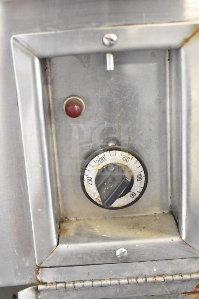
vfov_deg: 33.4
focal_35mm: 60
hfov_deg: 22.6
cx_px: 100
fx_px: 497
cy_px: 150
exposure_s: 1/60
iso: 12800
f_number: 5
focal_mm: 40
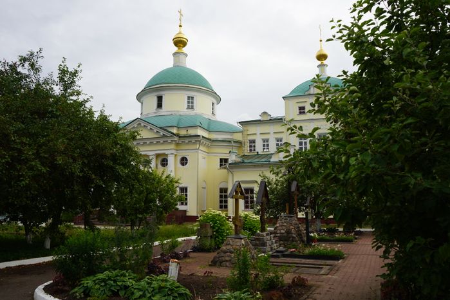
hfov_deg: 65.5
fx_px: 350
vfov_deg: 46.4
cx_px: 225
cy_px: 150
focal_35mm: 28
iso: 100
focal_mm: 28
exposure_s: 1/125
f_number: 9
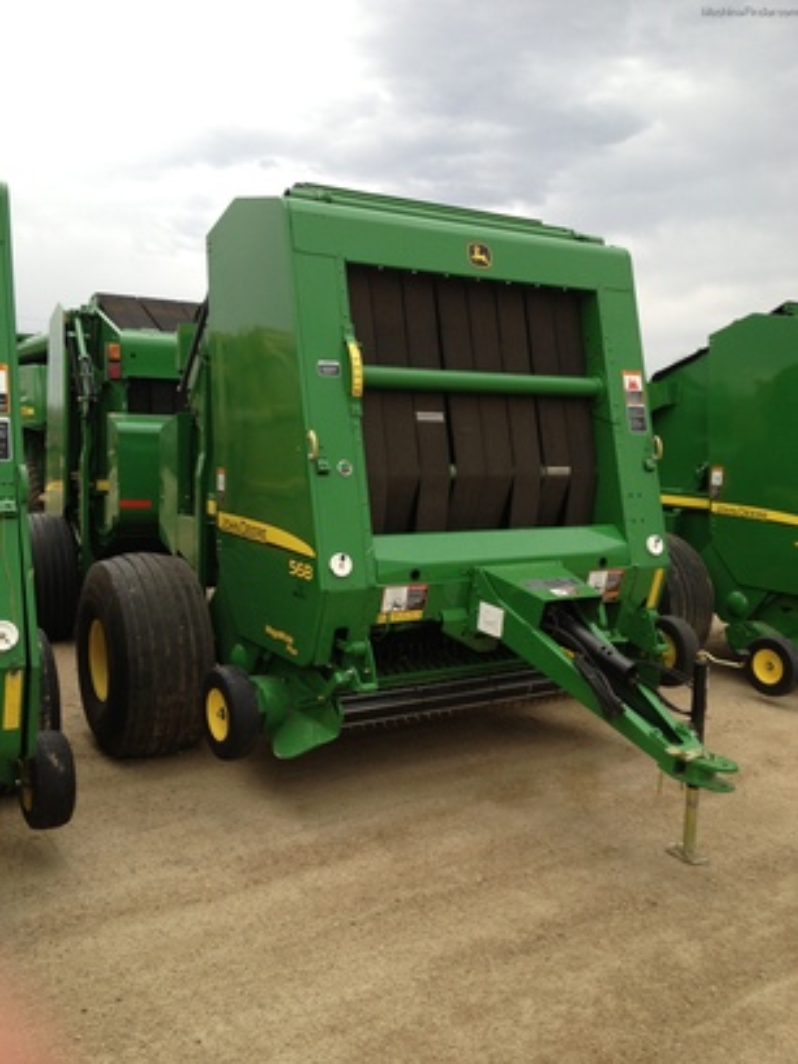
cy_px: 532
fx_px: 1076
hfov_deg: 40.7
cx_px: 399
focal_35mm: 35
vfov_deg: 52.6
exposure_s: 1/154
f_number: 2.4
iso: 50
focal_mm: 4.28
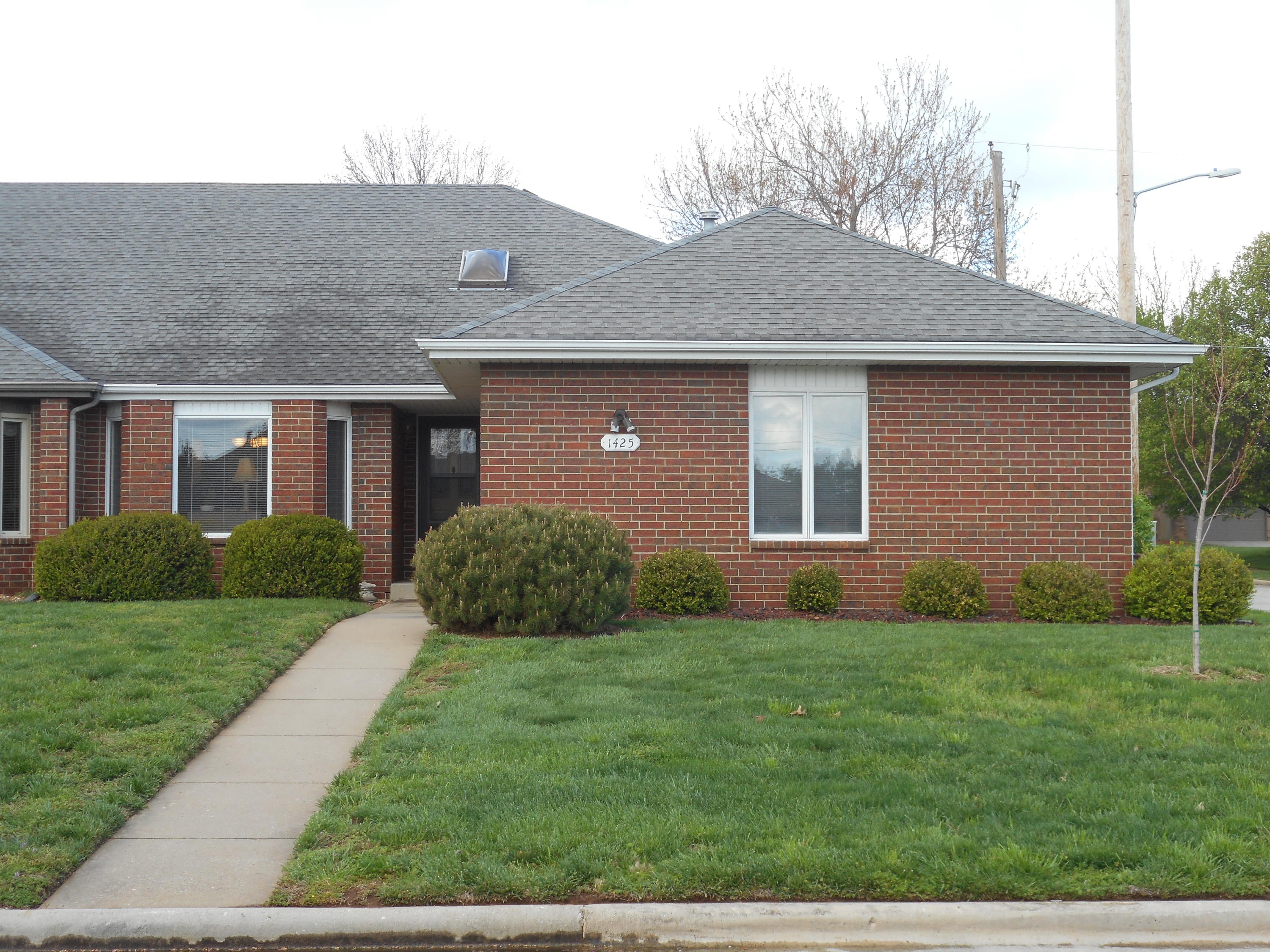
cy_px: 476
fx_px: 1871
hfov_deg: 37.5
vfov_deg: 28.6
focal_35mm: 51
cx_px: 635
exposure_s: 1/80
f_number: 4.9
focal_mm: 9.1
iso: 80
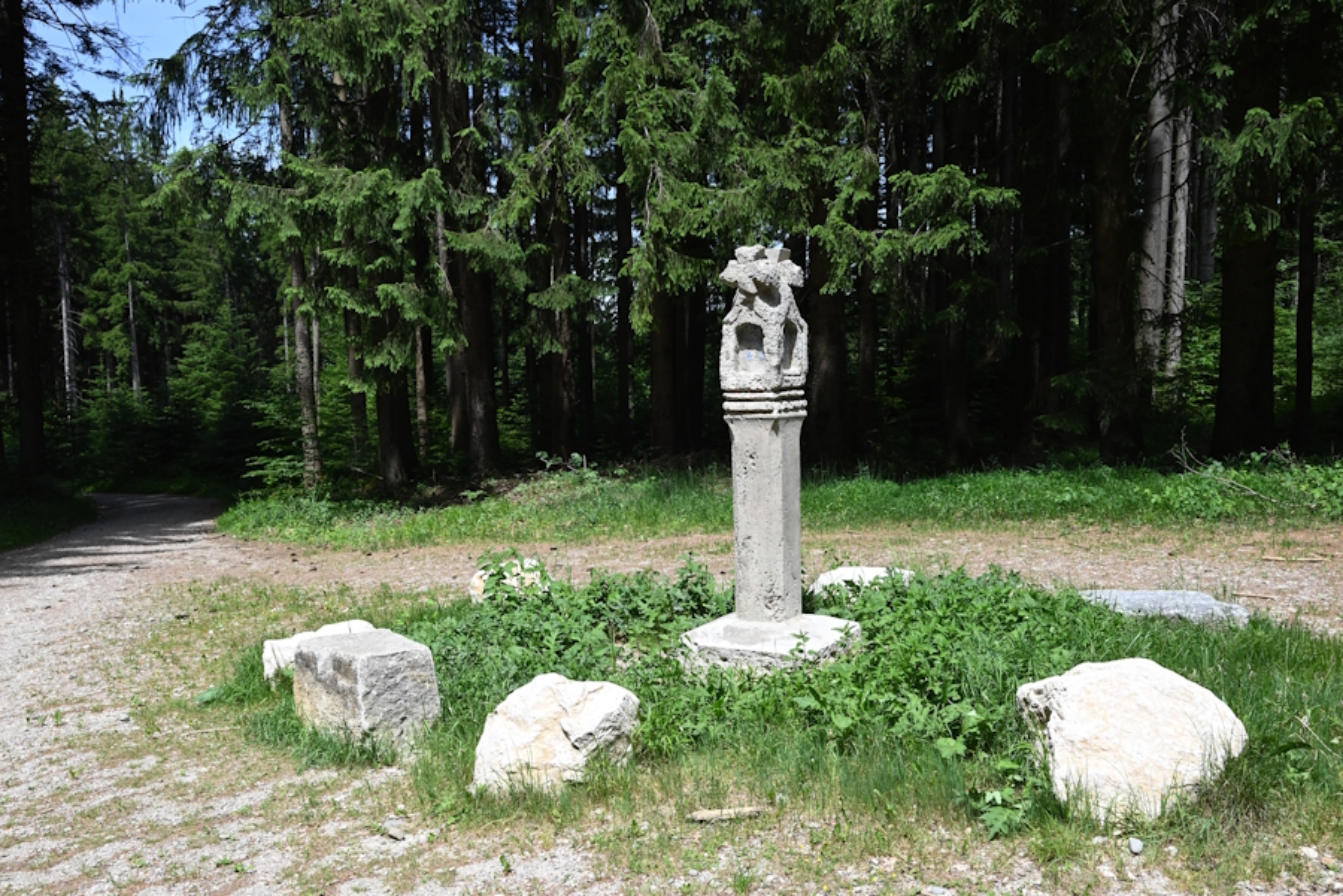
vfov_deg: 42.3
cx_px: 672
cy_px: 448
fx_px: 1156
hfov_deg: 60.3
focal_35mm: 31
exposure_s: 1/1000
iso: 640
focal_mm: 31
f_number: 8
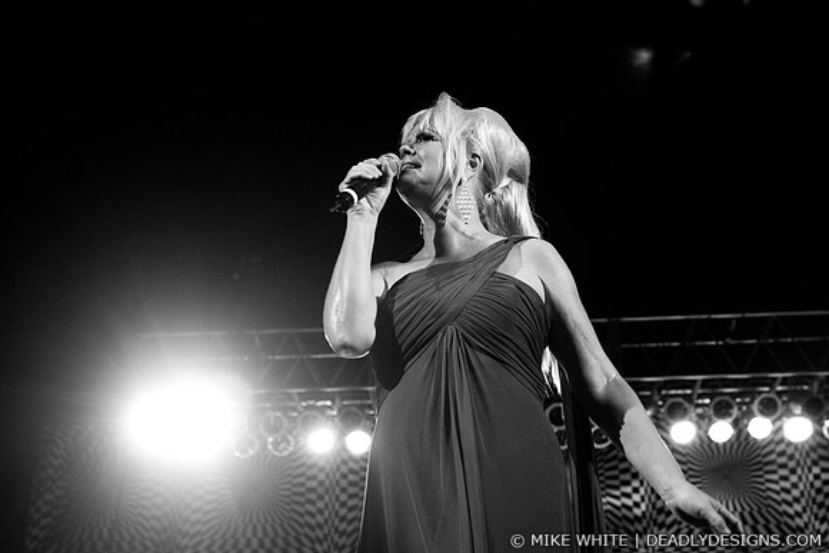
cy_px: 276
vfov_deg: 25.8
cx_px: 414
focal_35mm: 52
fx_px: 1209
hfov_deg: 37.8
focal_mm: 35
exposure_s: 1/125
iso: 800
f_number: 3.5
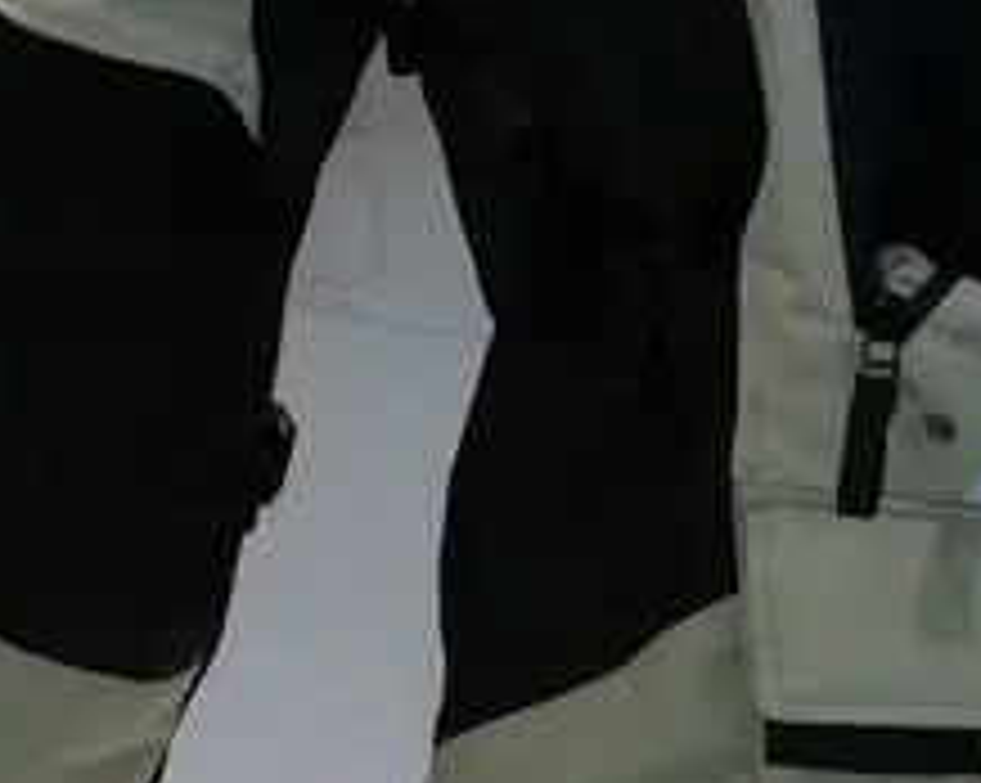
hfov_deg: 13.5
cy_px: -369
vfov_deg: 10.6
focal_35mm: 140
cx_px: -81
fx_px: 4061
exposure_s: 1/50
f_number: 2.2
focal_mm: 3.81
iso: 125
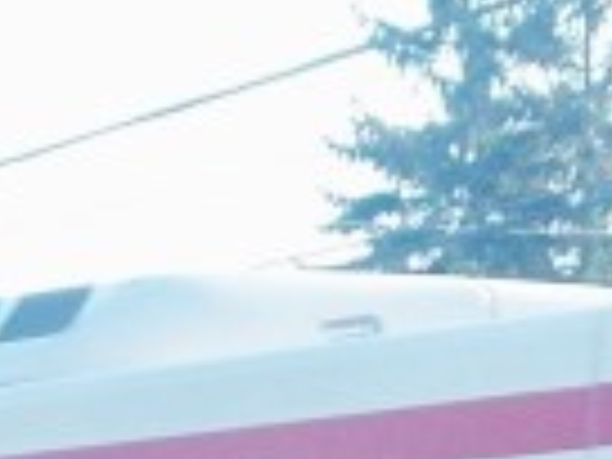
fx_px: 7319
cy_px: 1030
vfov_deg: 3.5
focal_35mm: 414
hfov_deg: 4.8
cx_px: 526
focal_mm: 9.7
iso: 80
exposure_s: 1/160
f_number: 4
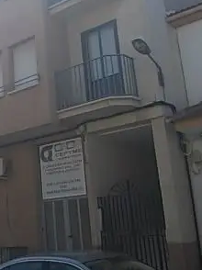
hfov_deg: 22.7
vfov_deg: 31.3
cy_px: 79
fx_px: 475
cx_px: -15
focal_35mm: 61
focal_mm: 4
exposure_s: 1/500
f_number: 5.4
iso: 80
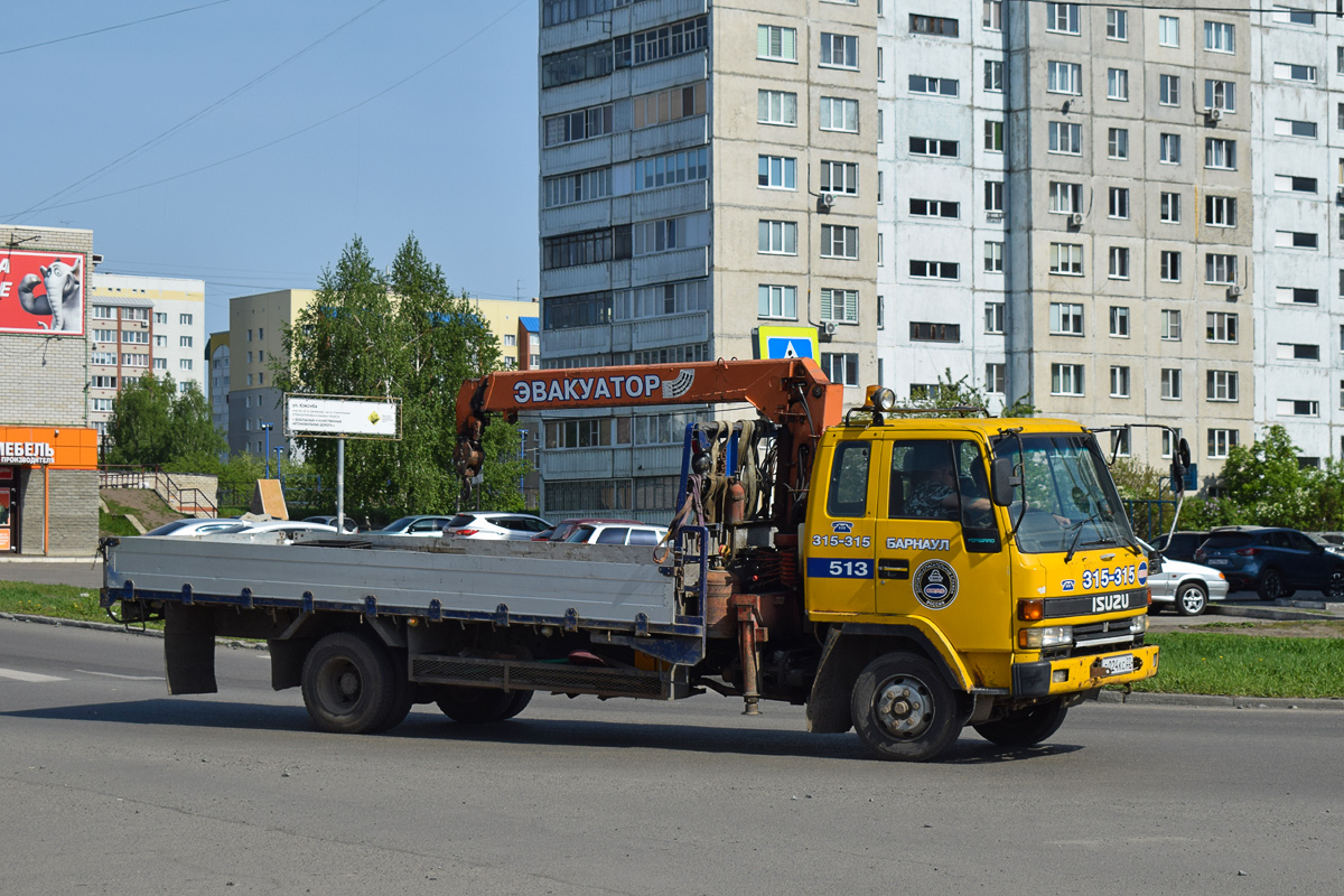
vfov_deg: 20.2
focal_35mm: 68
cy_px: 448
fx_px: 2520
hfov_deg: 29.9
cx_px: 672
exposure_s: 1/1250
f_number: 7.1
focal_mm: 45
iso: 200
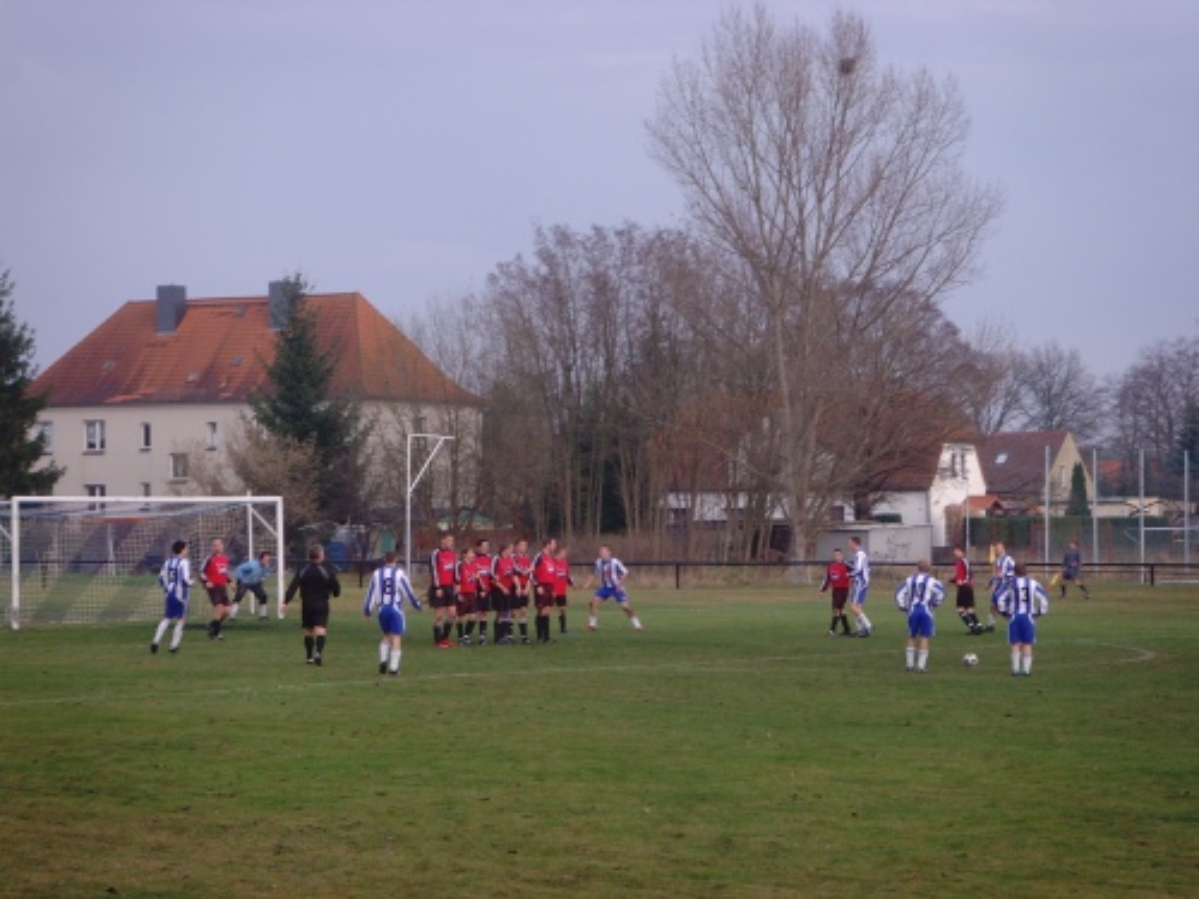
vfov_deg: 15.6
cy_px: 450
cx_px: 600
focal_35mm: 95
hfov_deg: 20.7
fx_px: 3291
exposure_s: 1/125
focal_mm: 16
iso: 80
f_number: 4.4
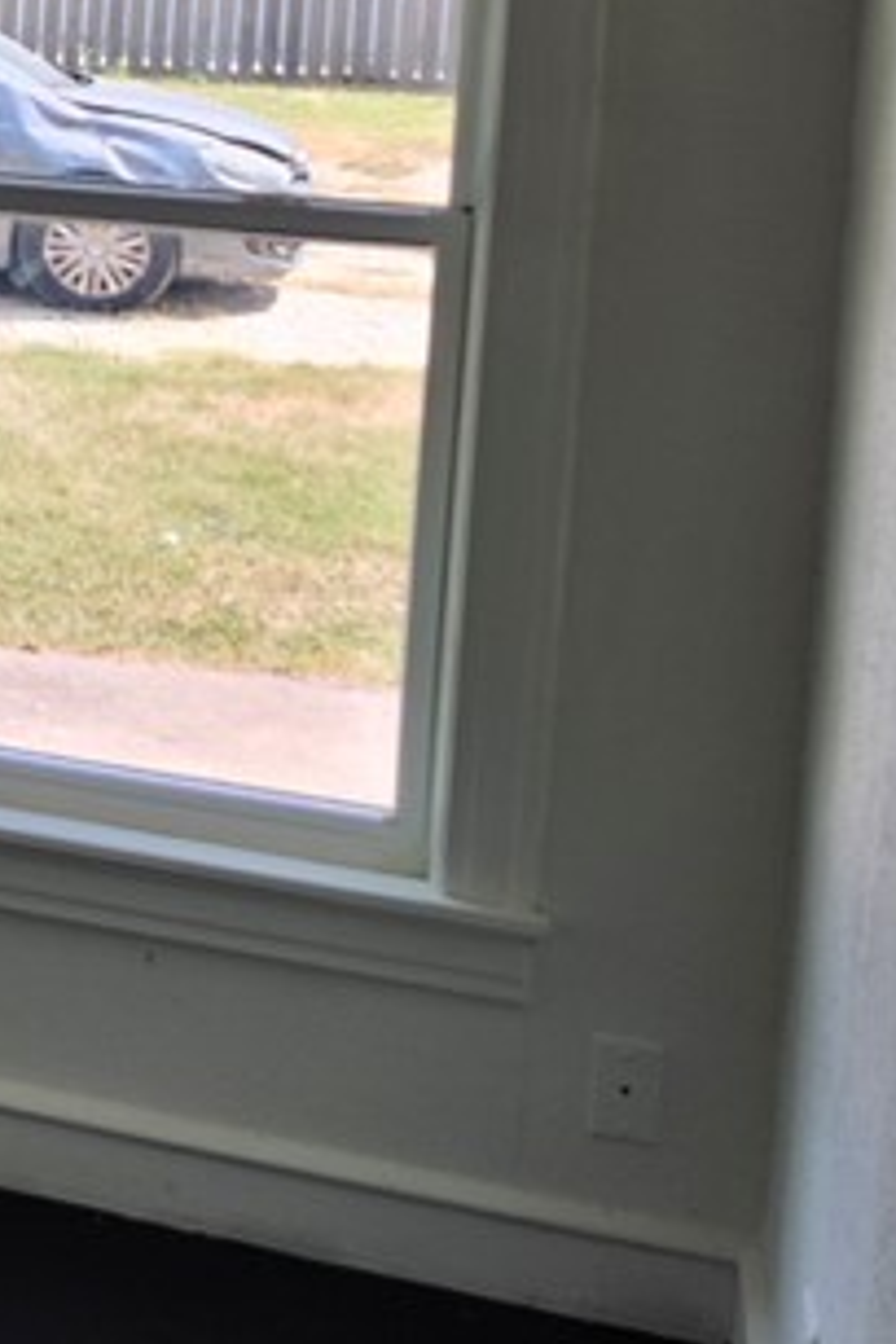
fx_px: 2986
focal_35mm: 80
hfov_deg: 13.6
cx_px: -1094
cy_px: 13
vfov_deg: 24.3
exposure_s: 1/120
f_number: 1.8
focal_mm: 5.54
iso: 25
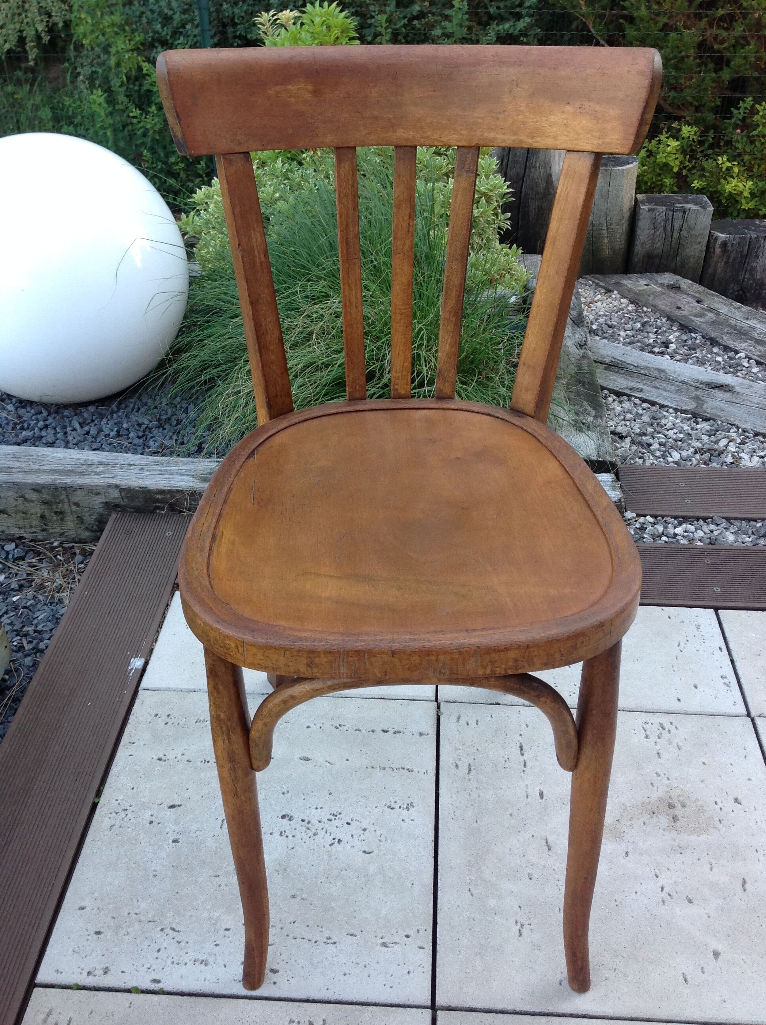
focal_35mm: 35
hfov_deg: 40.6
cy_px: 512
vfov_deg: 52.7
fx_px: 1035
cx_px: 383
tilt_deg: -36.9
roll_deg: +2.7
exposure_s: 1/120
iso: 100
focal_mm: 4.28
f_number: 2.4
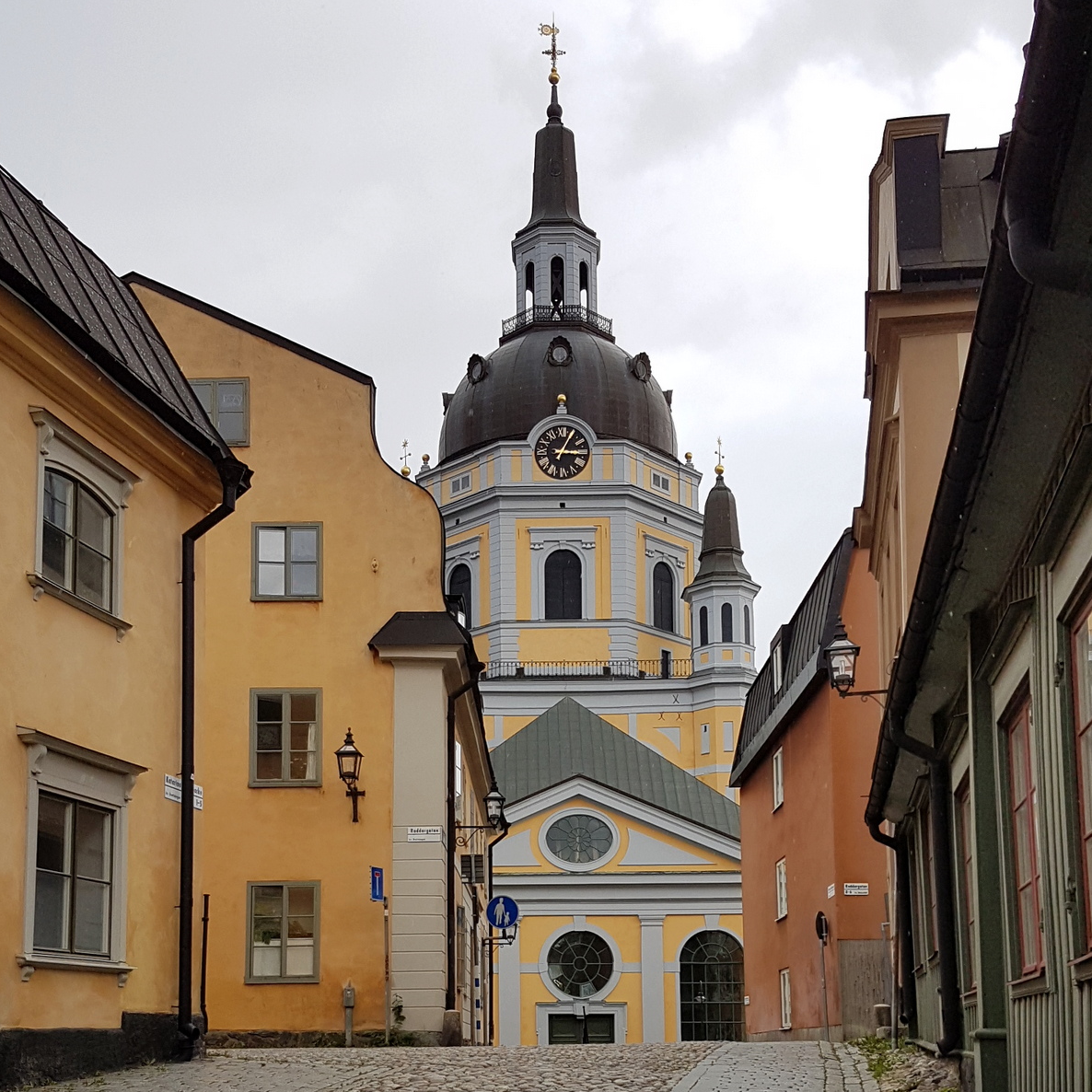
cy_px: 720
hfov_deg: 52.5
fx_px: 1106
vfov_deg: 51.6
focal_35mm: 31
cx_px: 544
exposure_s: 1/728
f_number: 1.7
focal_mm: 4.2
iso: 40
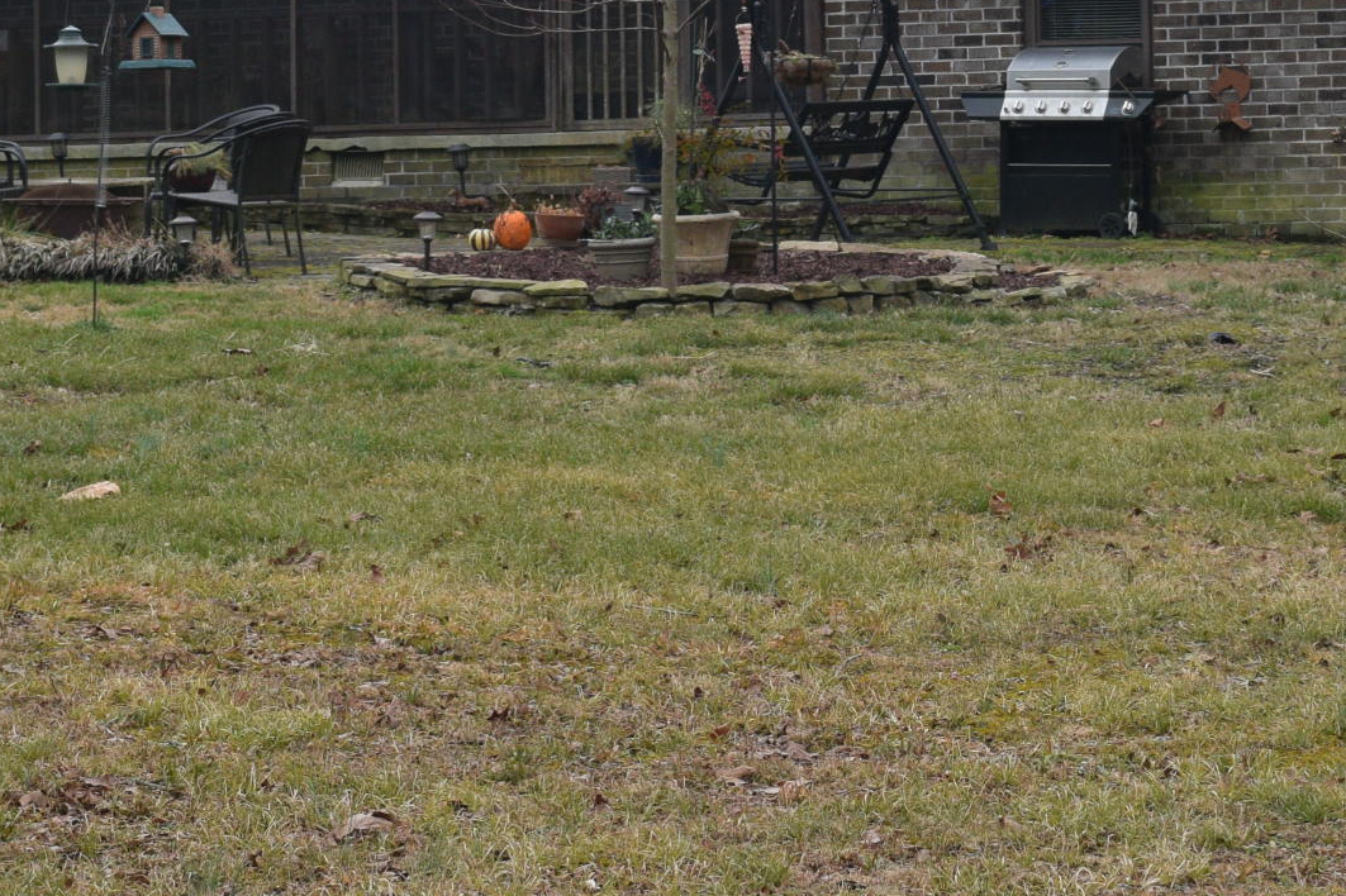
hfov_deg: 14.2
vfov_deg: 9.5
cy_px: 35
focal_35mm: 144
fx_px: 5382
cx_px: 956
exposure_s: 1/250
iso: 320
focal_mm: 34
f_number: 8
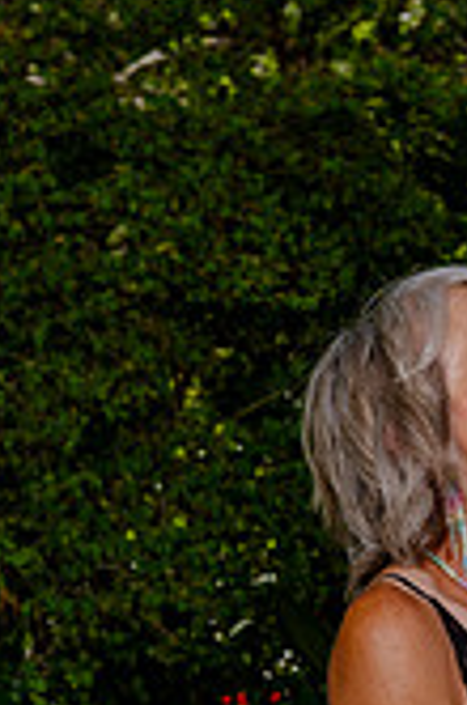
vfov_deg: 14.5
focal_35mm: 141
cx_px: 575
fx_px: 2755
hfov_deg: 9.5
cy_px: 586
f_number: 7.1
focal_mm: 52
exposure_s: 1/200
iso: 200
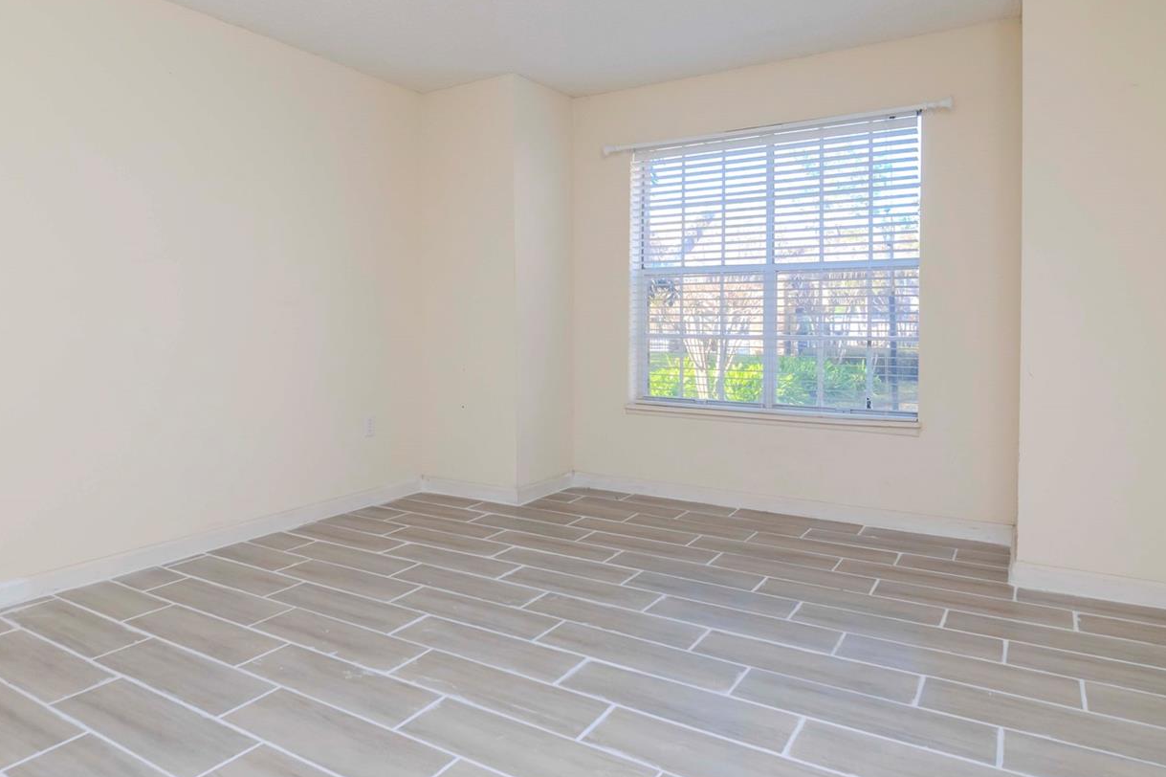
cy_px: 316
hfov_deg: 79.0
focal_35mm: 22
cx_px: 498
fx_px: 701
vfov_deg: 57.6
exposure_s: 1/100
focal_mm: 11
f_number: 7.1
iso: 640
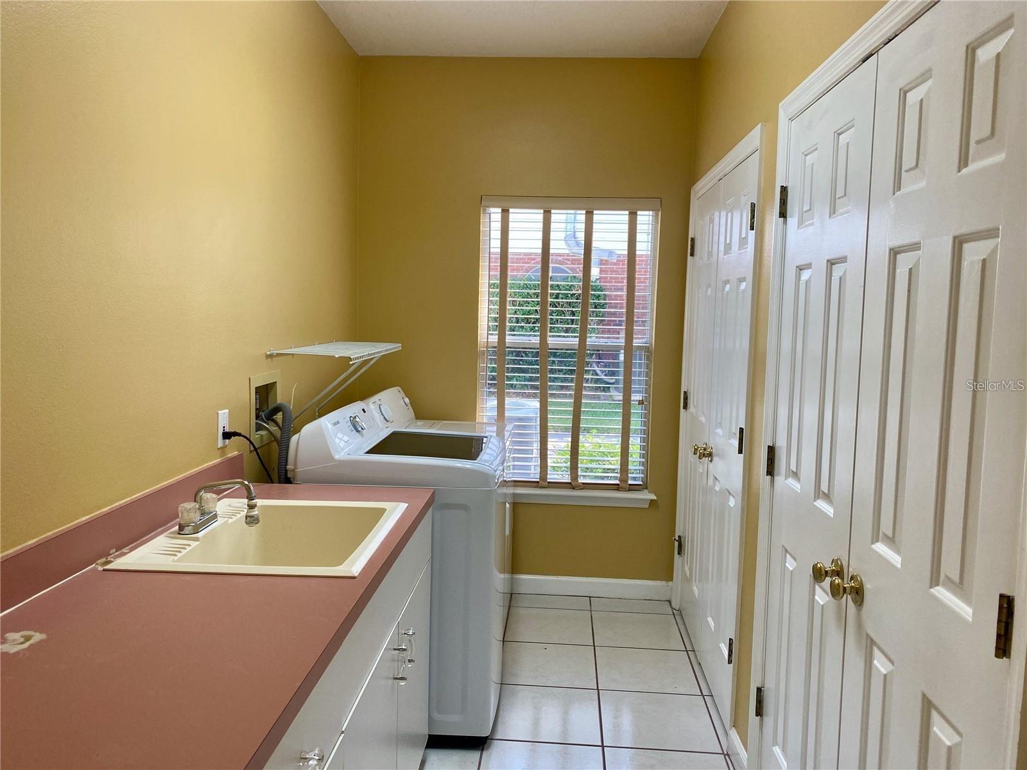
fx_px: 771
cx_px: 514
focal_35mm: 26
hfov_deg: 67.3
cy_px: 385
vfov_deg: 53.1
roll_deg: -2.0
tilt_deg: -5.6
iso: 100
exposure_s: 1/120
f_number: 1.8
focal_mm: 4.25
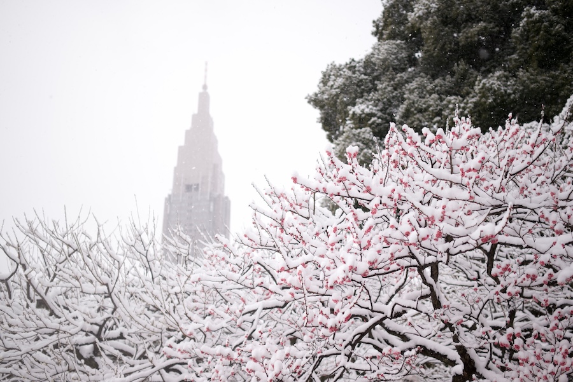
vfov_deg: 37.9
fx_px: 557
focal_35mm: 35
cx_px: 286
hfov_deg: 54.4
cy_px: 191
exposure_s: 1/3200
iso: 100
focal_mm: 35
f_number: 1.8
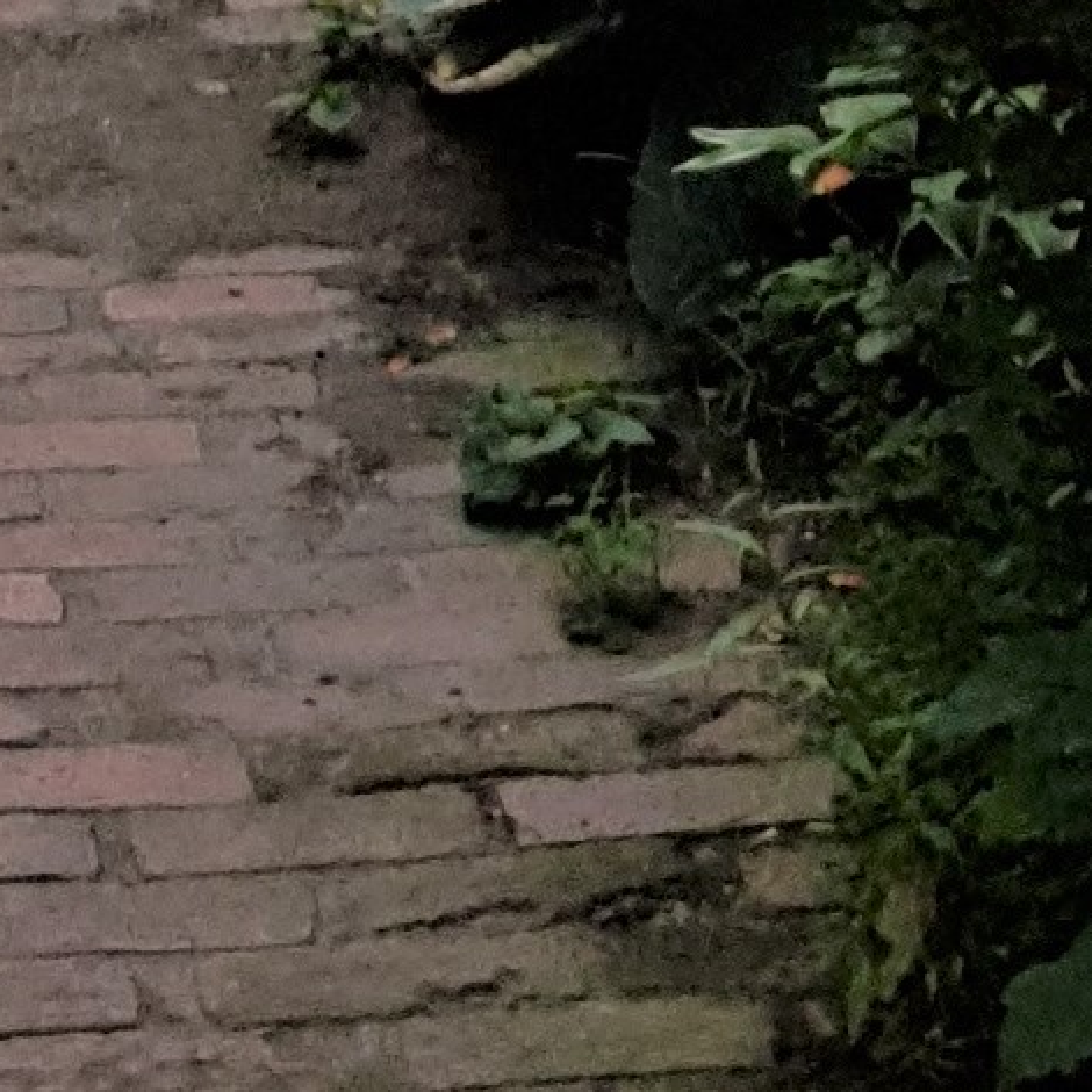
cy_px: -2621
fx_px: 7031
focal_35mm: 197
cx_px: -81
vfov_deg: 7.4
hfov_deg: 8.8
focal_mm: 4.2
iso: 40
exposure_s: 1/734
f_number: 1.7
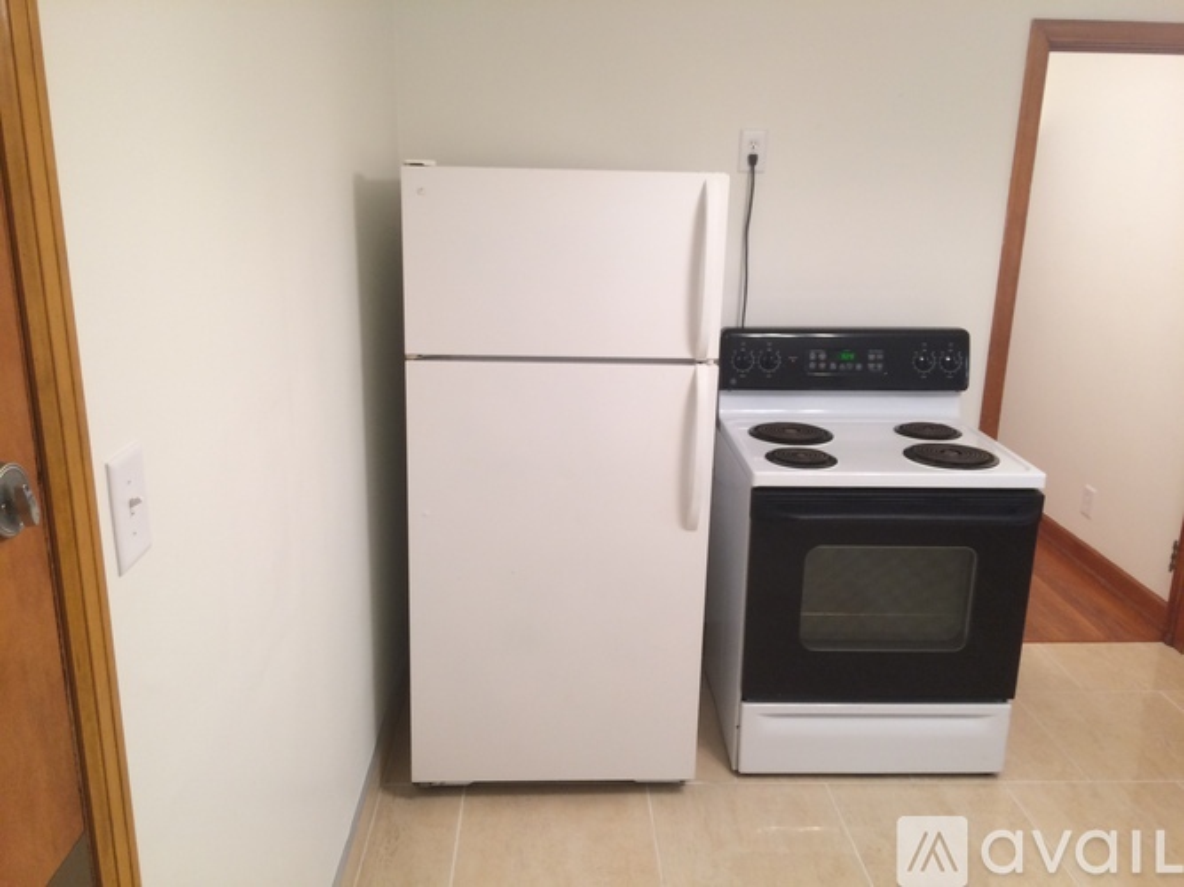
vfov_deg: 48.2
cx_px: 592
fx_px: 992
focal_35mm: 29
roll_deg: +0.4
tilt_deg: -14.1
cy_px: 444
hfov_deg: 61.7
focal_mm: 4.15
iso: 80
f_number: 2.2
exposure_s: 1/30
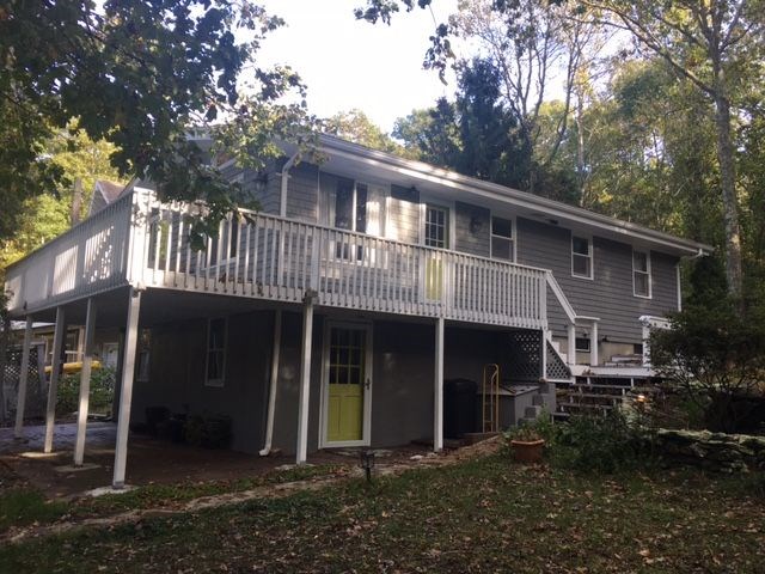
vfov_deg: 48.2
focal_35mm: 29
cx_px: 382
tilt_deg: +8.6
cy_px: 287
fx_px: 641
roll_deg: -2.2
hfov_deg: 61.7
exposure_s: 1/201
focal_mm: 4.15
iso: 25
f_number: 2.2
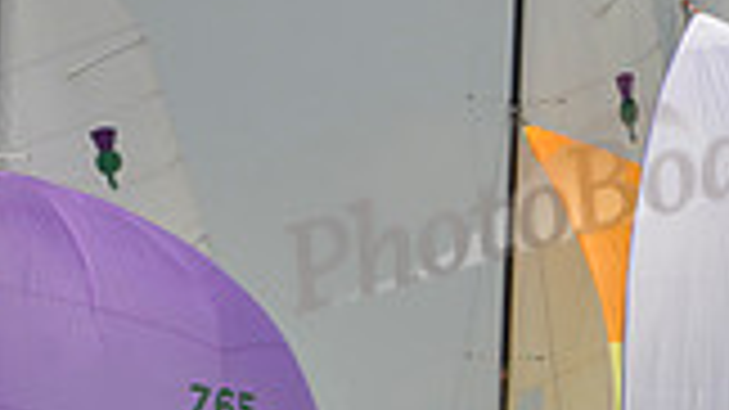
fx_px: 29063
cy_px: 782
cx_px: 1156
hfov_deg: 1.4
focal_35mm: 1504
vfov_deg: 0.8
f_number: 7.1
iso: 200
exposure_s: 1/1250
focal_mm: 400
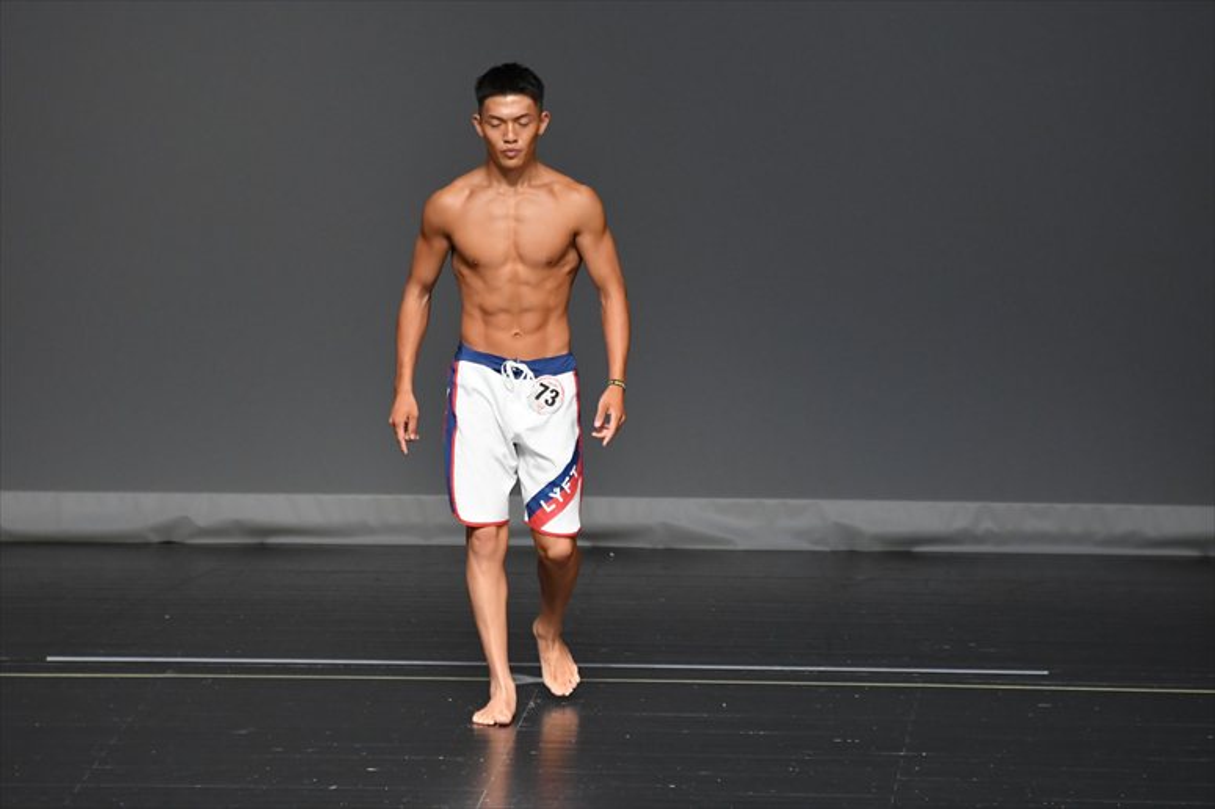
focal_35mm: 375
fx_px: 12650
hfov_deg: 5.5
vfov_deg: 3.7
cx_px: 608
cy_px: 404
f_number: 5.6
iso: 2800
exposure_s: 1/400
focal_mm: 250
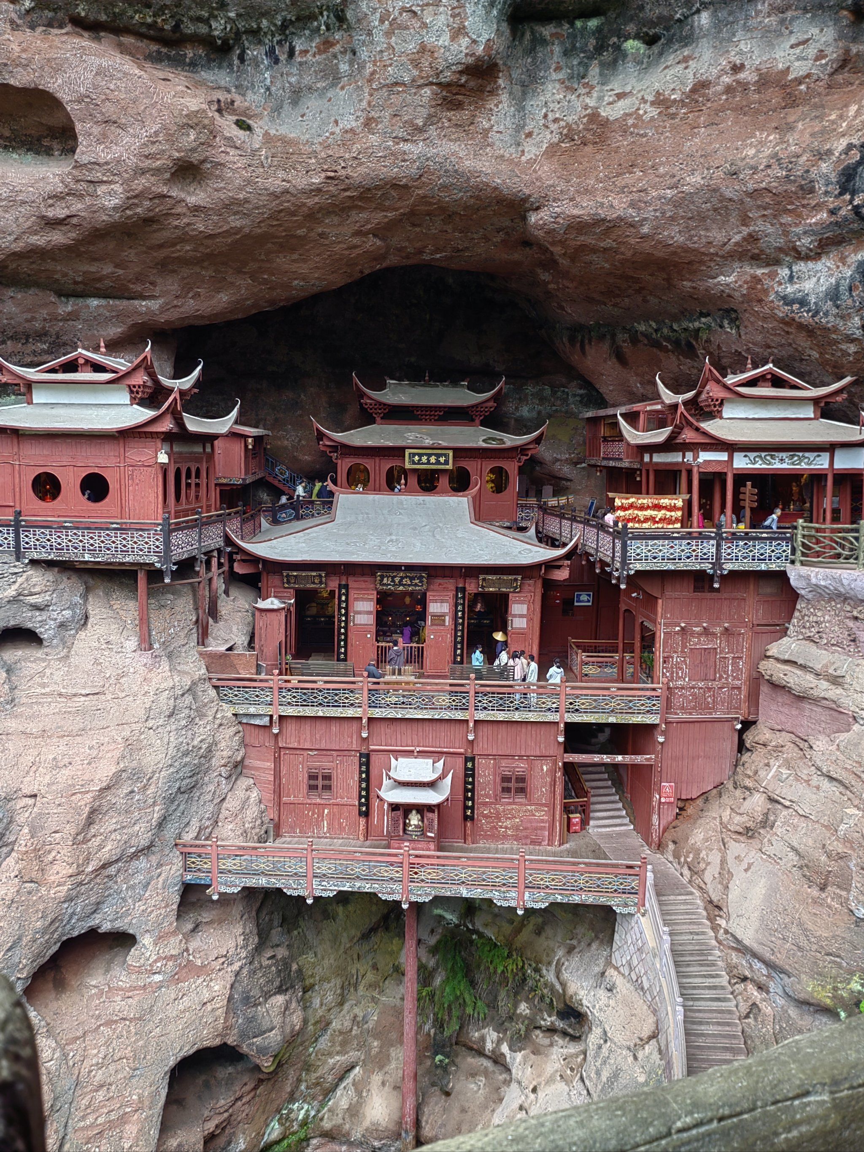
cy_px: 576
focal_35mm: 31
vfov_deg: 58.4
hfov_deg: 45.4
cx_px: 432
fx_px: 1032
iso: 50
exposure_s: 1/130
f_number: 1.9
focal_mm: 5.52
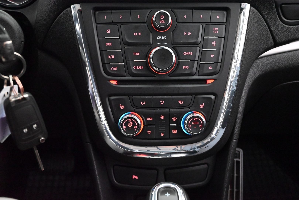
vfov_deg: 43.6
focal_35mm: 30
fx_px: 249
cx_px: 150
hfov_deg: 61.9
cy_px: 100
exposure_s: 1/60
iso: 12800
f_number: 4.8
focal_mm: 30
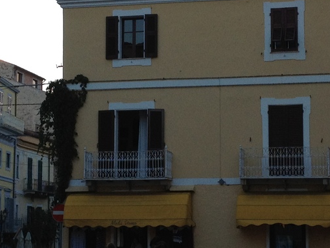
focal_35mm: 110
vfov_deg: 13.5
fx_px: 1049
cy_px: 133
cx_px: 167
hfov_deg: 17.9
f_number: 2.4
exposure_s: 1/325
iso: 64
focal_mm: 4.28
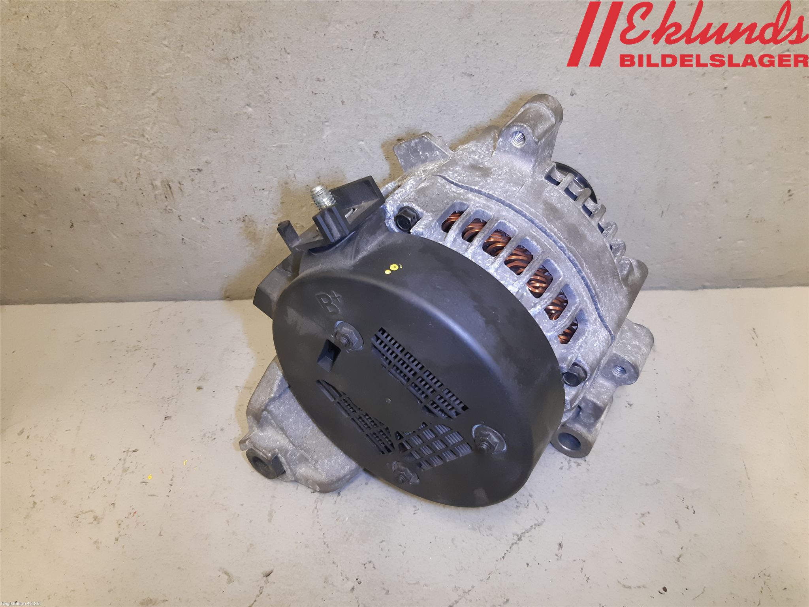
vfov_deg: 53.1
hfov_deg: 67.3
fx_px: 608
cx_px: 404
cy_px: 304
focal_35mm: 26
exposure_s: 1/50
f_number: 1.7
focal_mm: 3.93
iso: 200
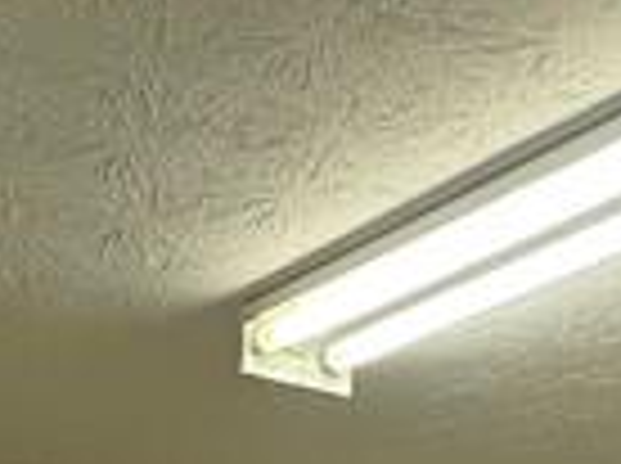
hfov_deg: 18.6
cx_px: 58
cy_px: 1315
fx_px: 1862
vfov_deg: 10.7
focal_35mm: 104
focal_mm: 2.22
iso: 160
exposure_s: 1/60
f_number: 2.2
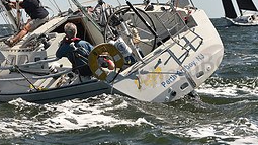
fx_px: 1142
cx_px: 84
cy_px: 27
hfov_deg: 12.9
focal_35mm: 167
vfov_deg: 7.2
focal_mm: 70
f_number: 4.5
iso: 250
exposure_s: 1/1250
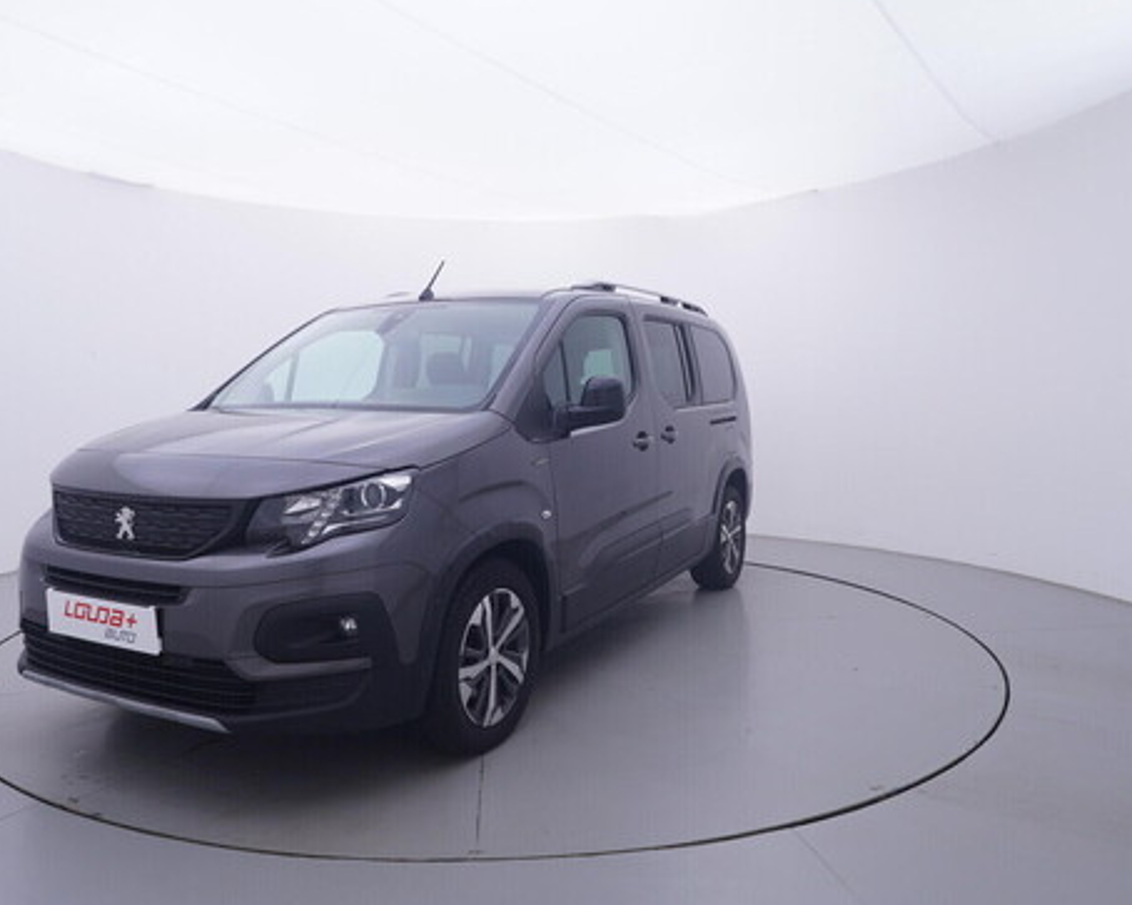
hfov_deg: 66.8
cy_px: 450
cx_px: 525
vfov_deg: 55.7
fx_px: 856
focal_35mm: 26
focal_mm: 15
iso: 200
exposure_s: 1/80
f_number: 5
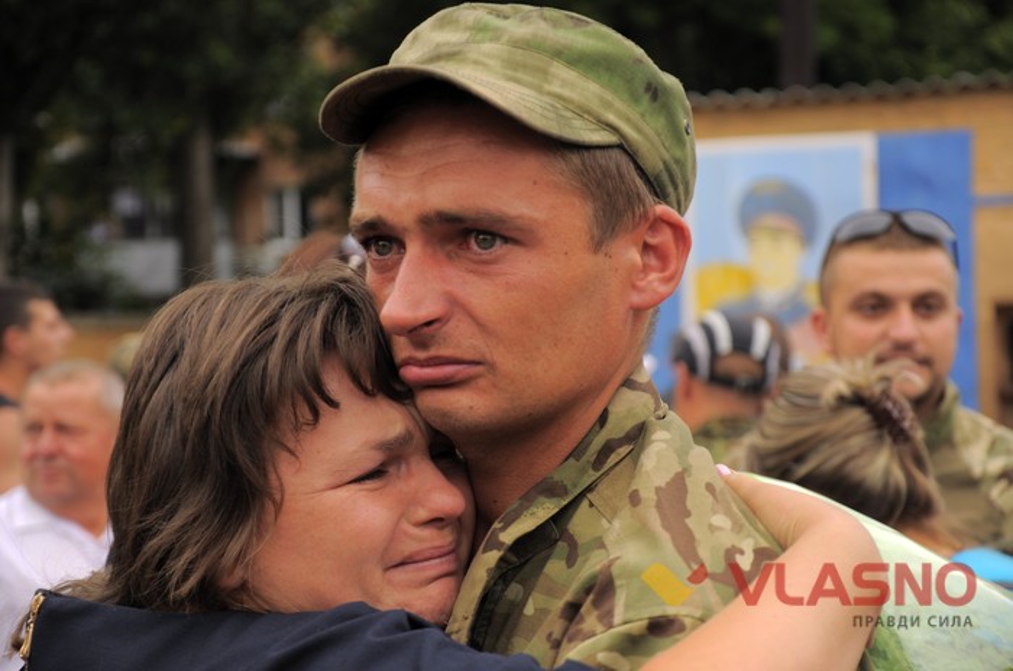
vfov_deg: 13.0
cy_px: 336
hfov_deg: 19.5
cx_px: 506
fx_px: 2949
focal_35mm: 105
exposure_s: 1/125
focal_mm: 70
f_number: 5.3
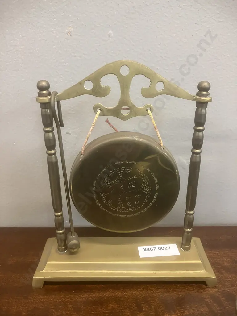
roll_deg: +1.3
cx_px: 118
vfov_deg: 63.4
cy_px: 158
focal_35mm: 28
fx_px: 256
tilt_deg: -19.3
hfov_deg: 49.7
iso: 250
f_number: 1.8
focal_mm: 3.99
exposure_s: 1/33
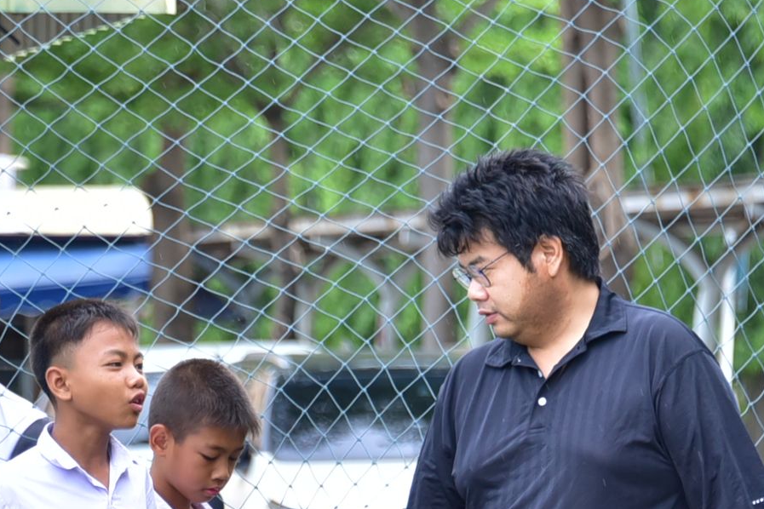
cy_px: 589
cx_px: 72
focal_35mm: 474
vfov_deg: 2.9
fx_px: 10059
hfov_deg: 4.3
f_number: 5.6
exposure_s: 1/320
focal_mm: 170
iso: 500
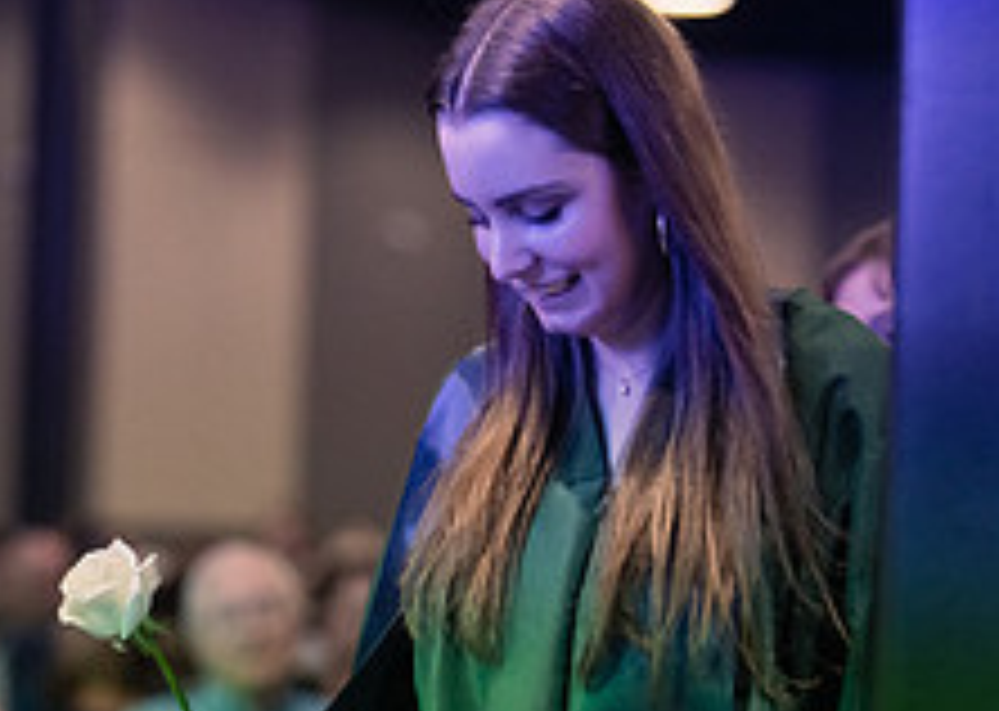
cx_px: 522
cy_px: 490
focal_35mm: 139
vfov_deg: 10.3
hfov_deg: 14.5
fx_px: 3939
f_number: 1.2
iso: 1250
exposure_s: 1/500
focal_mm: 50
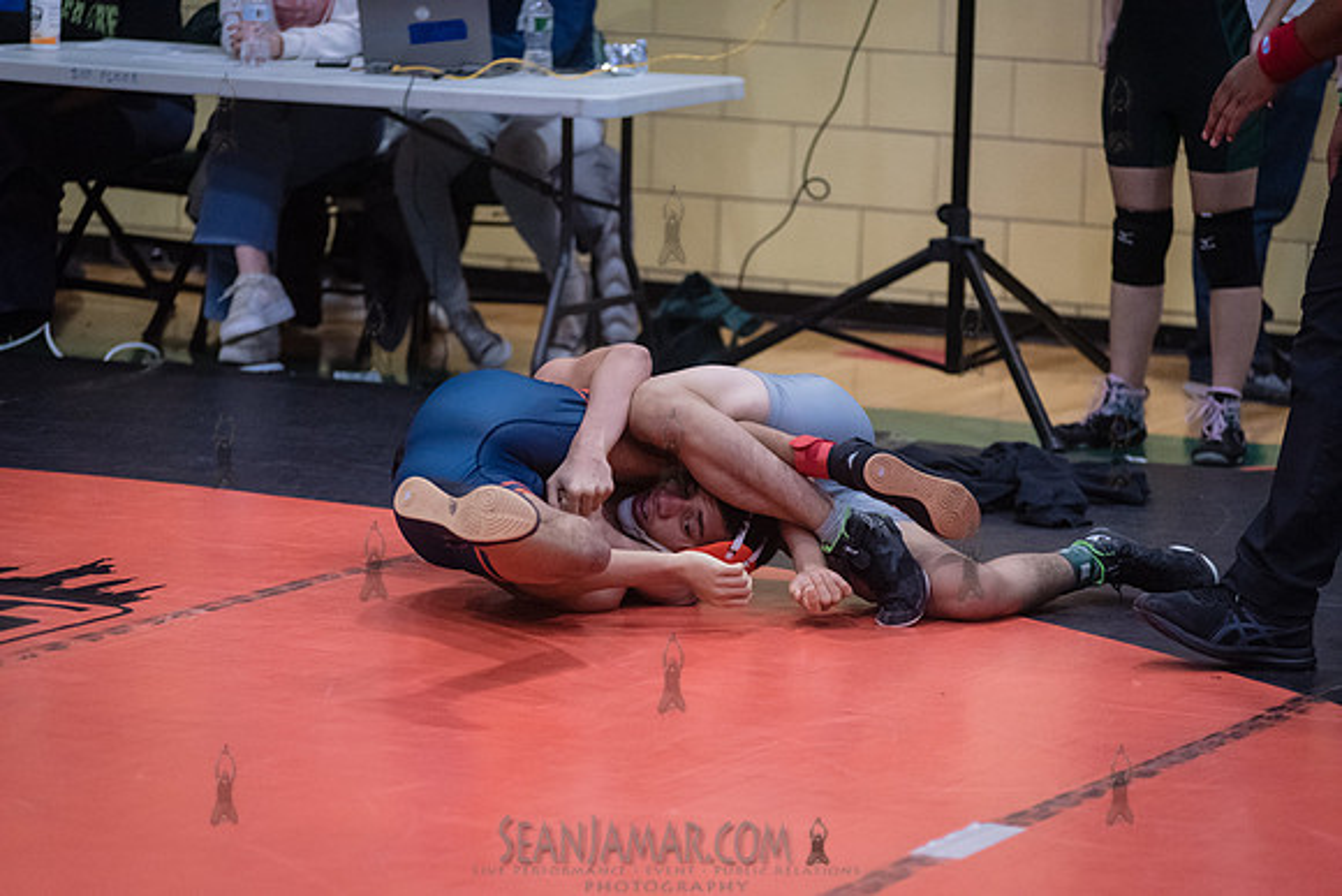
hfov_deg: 14.2
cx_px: 671
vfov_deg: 9.5
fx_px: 5406
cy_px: 448
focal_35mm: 145
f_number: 3.5
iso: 8000
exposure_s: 1/640
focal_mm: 145
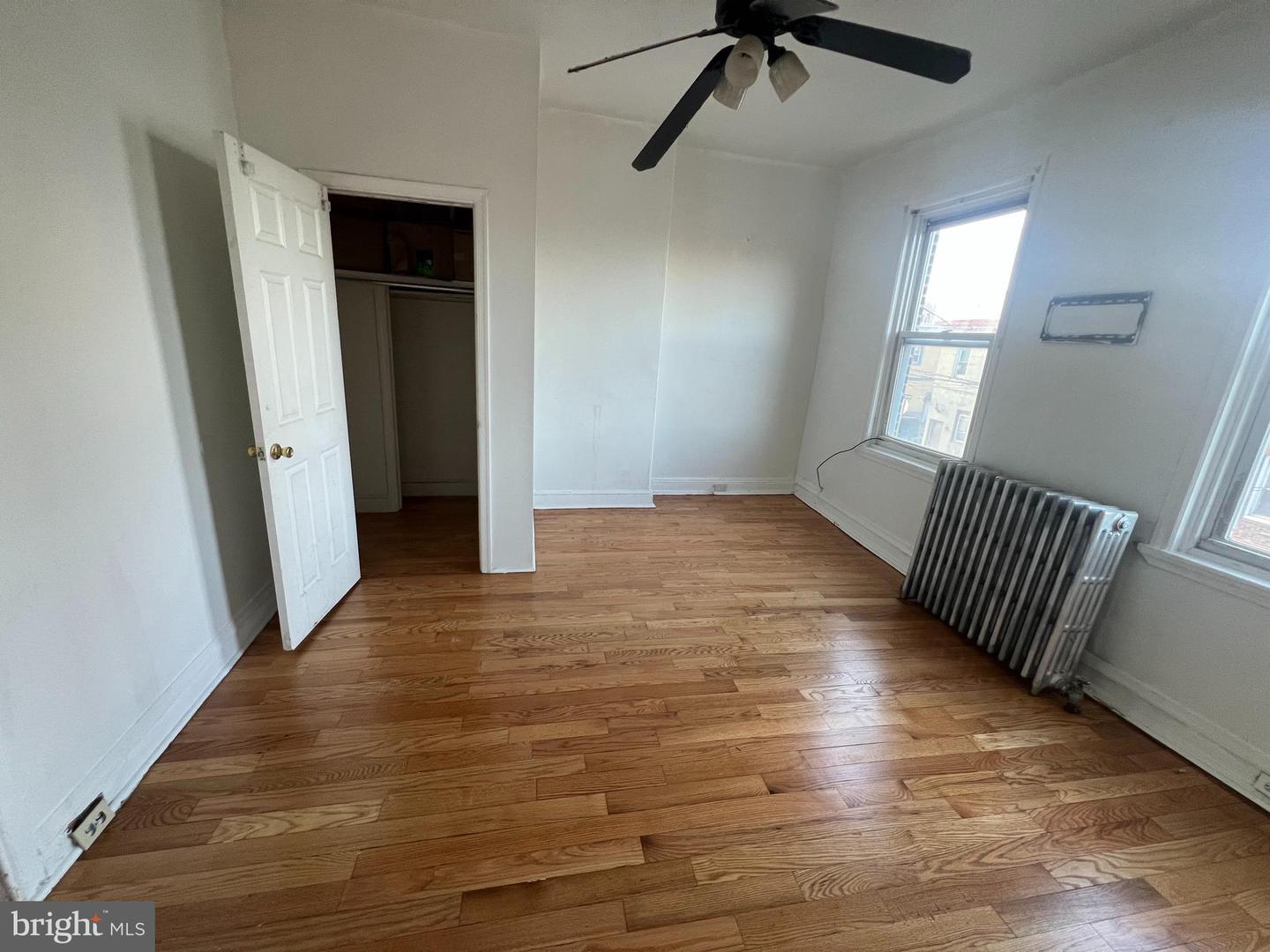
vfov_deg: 89.9
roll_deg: -2.7
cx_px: 635
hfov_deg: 106.2
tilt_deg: -16.4
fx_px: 477
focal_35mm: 13
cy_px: 476
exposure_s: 1/99
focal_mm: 1.57
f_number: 1.8
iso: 125
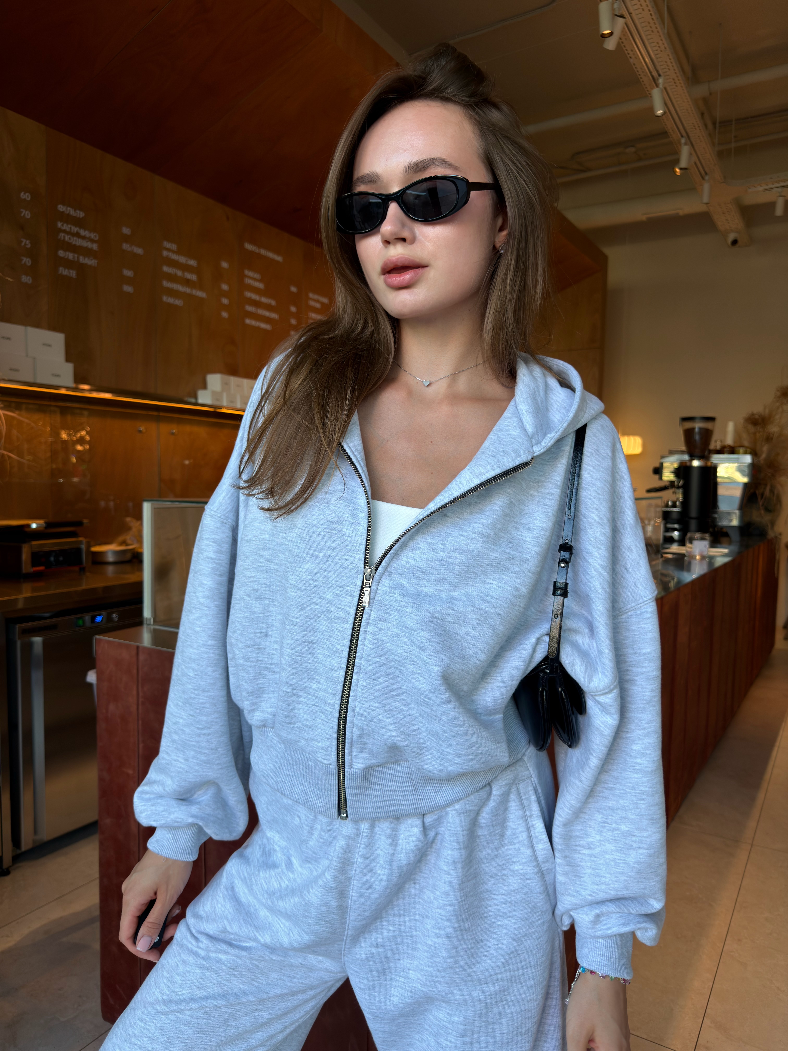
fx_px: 728
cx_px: 394
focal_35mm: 24
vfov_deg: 71.6
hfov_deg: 56.8
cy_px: 526
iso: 50
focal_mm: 6.76
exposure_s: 1/100
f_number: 1.78
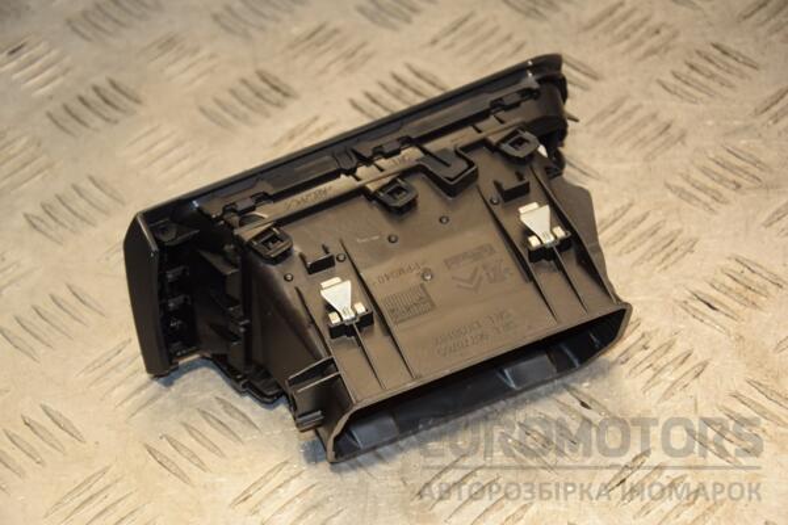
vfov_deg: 13.8
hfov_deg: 20.6
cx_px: 394
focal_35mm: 99
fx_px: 2167
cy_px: 262
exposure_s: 1/200
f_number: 5.6
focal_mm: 66
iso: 800
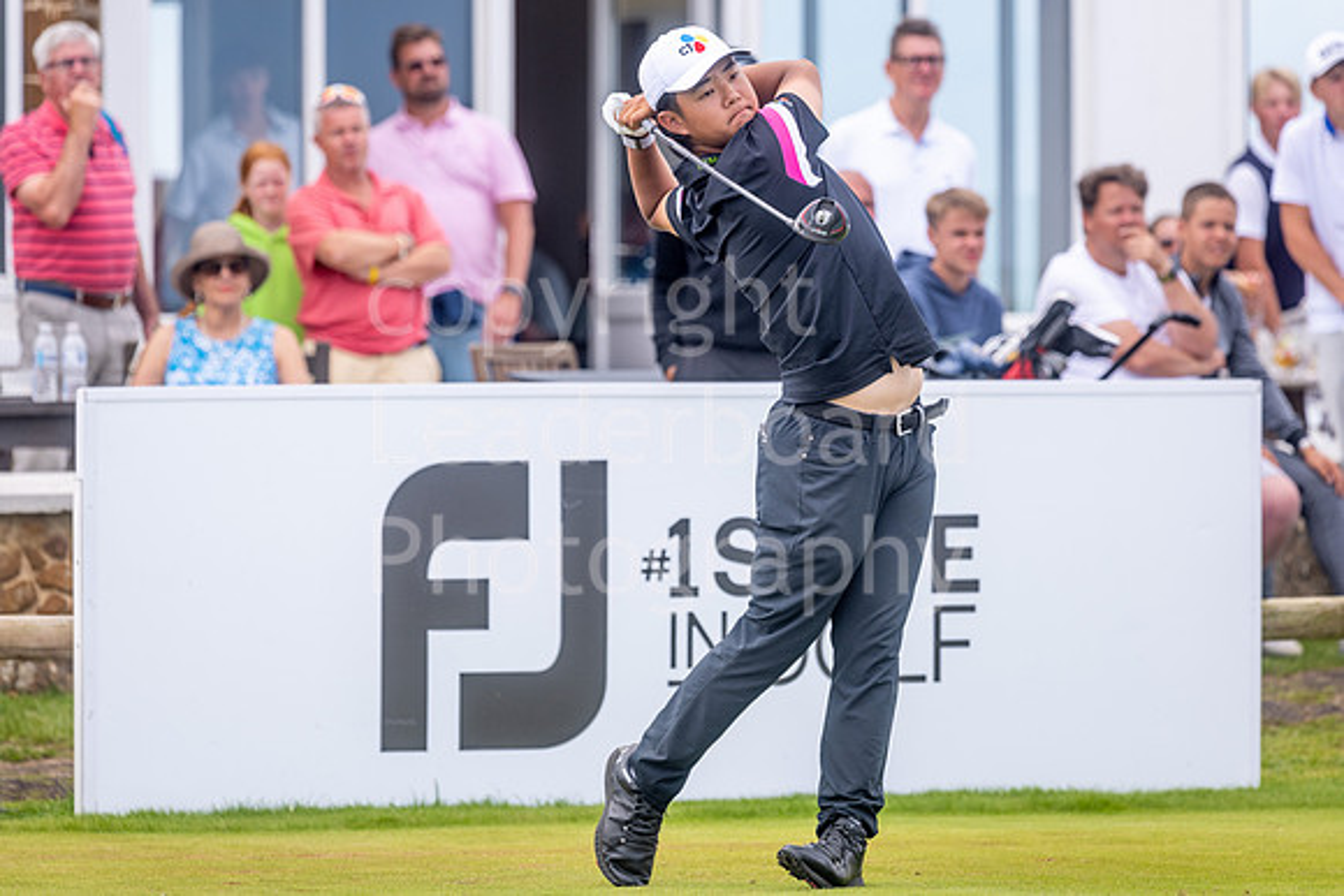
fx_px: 13395
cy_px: 360
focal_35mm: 359
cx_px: 623
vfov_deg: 3.8
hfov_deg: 5.7
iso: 160
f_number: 5
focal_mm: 300
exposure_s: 1/640
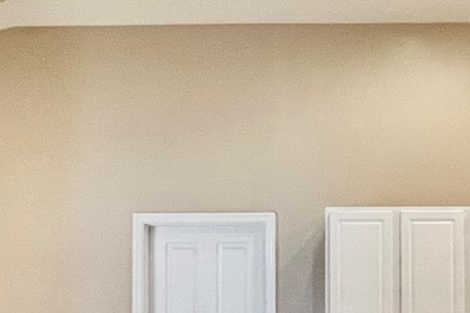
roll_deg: +0.0
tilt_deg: +1.9
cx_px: 408
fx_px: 744
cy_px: 277
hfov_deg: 33.5
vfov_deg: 23.2
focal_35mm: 57
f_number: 1.8
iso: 320
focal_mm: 1.57
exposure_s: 1/60
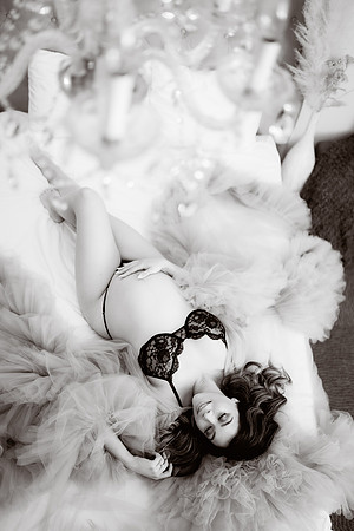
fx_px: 516
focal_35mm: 35
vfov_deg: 54.4
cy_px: 266
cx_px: 177
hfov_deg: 37.9
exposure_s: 1/125
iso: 125
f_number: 1.4
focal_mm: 35
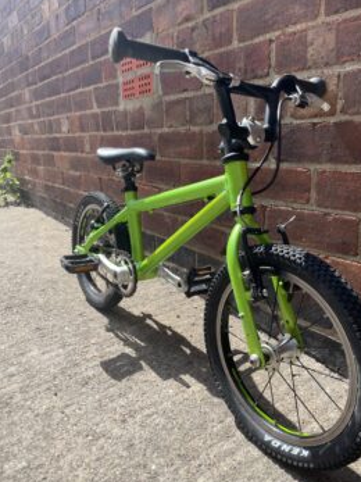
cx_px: 185
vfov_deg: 65.3
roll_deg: -0.3
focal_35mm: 27
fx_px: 376
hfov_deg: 51.3
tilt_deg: -14.8
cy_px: 239
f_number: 1.6
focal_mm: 4.2
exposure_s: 1/1531
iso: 32
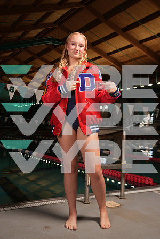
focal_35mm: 39
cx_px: 80
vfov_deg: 49.6
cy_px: 120
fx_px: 260
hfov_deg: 34.2
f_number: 5.6
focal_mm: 39
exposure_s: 1/160
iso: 250
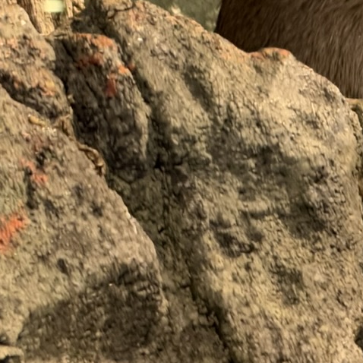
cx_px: 614
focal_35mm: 379
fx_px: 4496
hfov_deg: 4.6
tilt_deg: +8.9
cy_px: -61
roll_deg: +1.5
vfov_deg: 4.6
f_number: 2.8
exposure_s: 1/60
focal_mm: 16.89
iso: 400
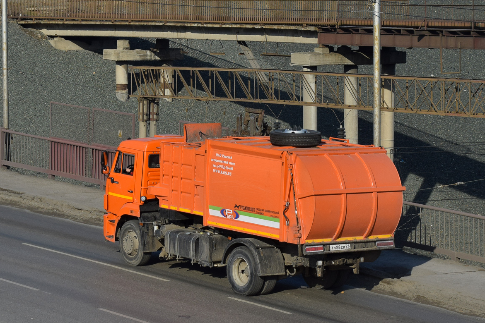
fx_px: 1139
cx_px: 243
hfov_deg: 24.0
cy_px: 163
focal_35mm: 85
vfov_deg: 16.2
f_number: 7.1
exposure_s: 1/1000
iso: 200
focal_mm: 55
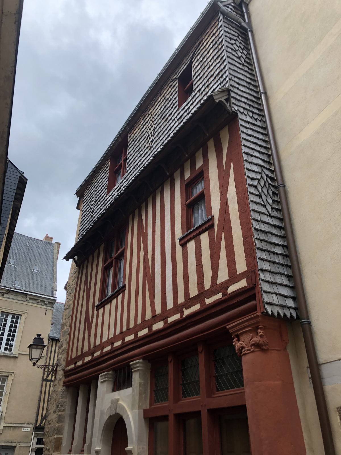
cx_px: 170
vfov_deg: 63.4
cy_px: 228
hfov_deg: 49.7
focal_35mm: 28
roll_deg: +0.6
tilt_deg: +31.2
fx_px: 368
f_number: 1.8
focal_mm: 4
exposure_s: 1/496
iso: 20
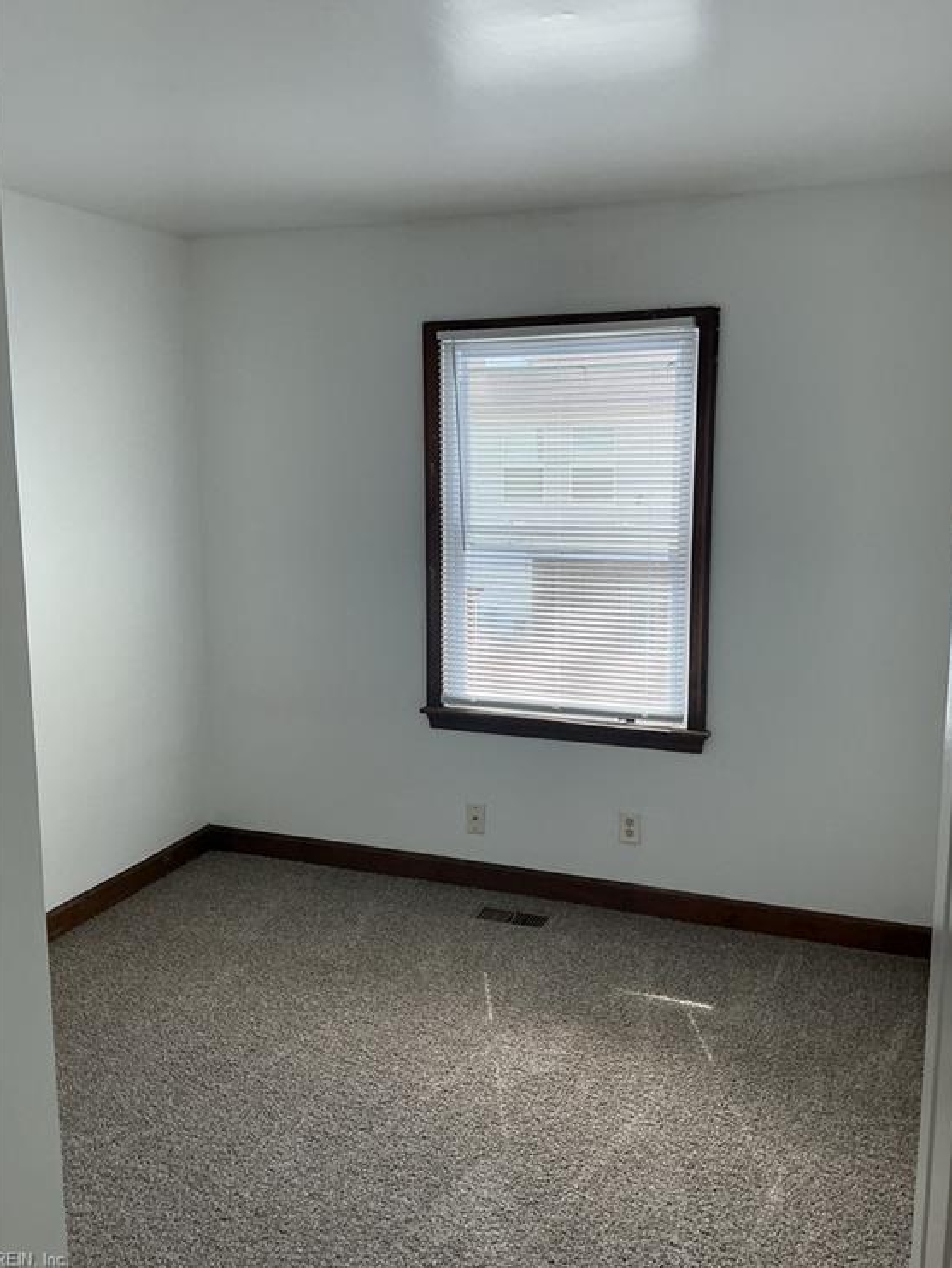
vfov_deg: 59.9
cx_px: 484
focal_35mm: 30
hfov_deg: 46.8
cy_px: 615
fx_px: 1099
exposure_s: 1/120
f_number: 1.8
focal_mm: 3
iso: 32
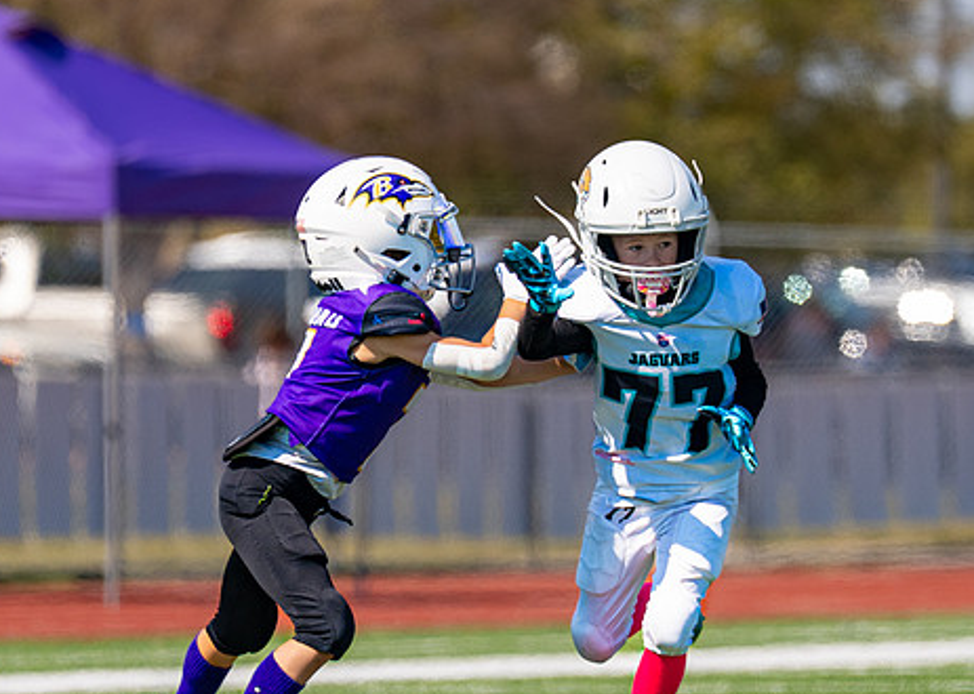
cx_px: 556
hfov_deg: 3.7
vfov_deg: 2.6
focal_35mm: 552
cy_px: 361
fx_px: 15259
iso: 100
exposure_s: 1/2500
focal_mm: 200
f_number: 2.8
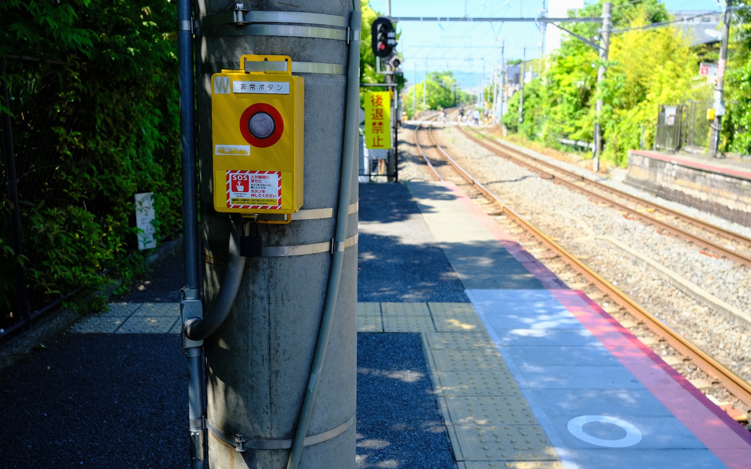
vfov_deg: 35.3
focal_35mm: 36
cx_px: 378
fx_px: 737
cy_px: 233
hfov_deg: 54.0
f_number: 4.5
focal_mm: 23
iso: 400
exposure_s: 1/500
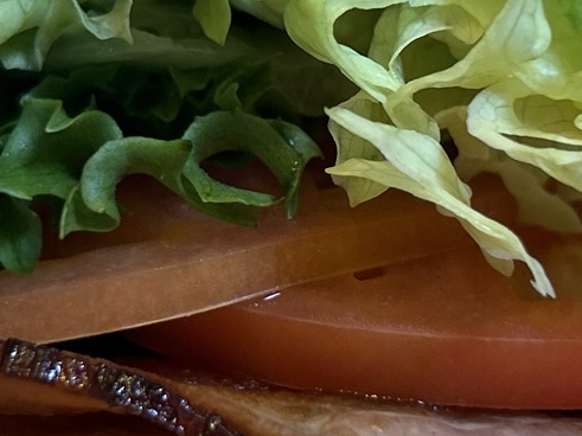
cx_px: 286
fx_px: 1782
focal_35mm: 106
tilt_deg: -10.8
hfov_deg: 18.6
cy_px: 204
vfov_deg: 14.0
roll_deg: +0.1
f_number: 1.5
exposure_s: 1/50
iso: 125
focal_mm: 5.7
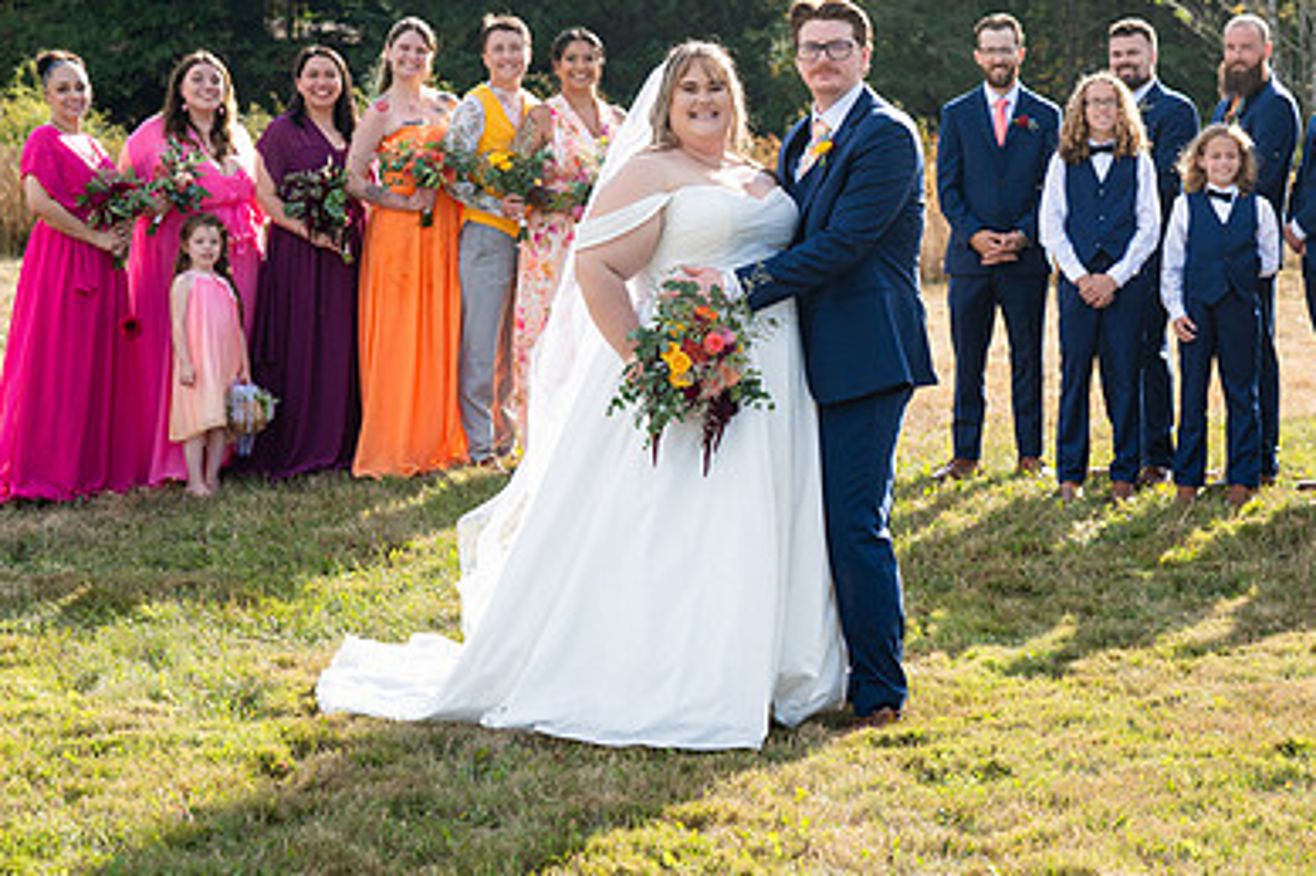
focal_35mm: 91
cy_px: 347
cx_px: 961
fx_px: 3325
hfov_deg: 22.2
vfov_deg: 15.0
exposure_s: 1/800
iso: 250
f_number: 5
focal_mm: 61
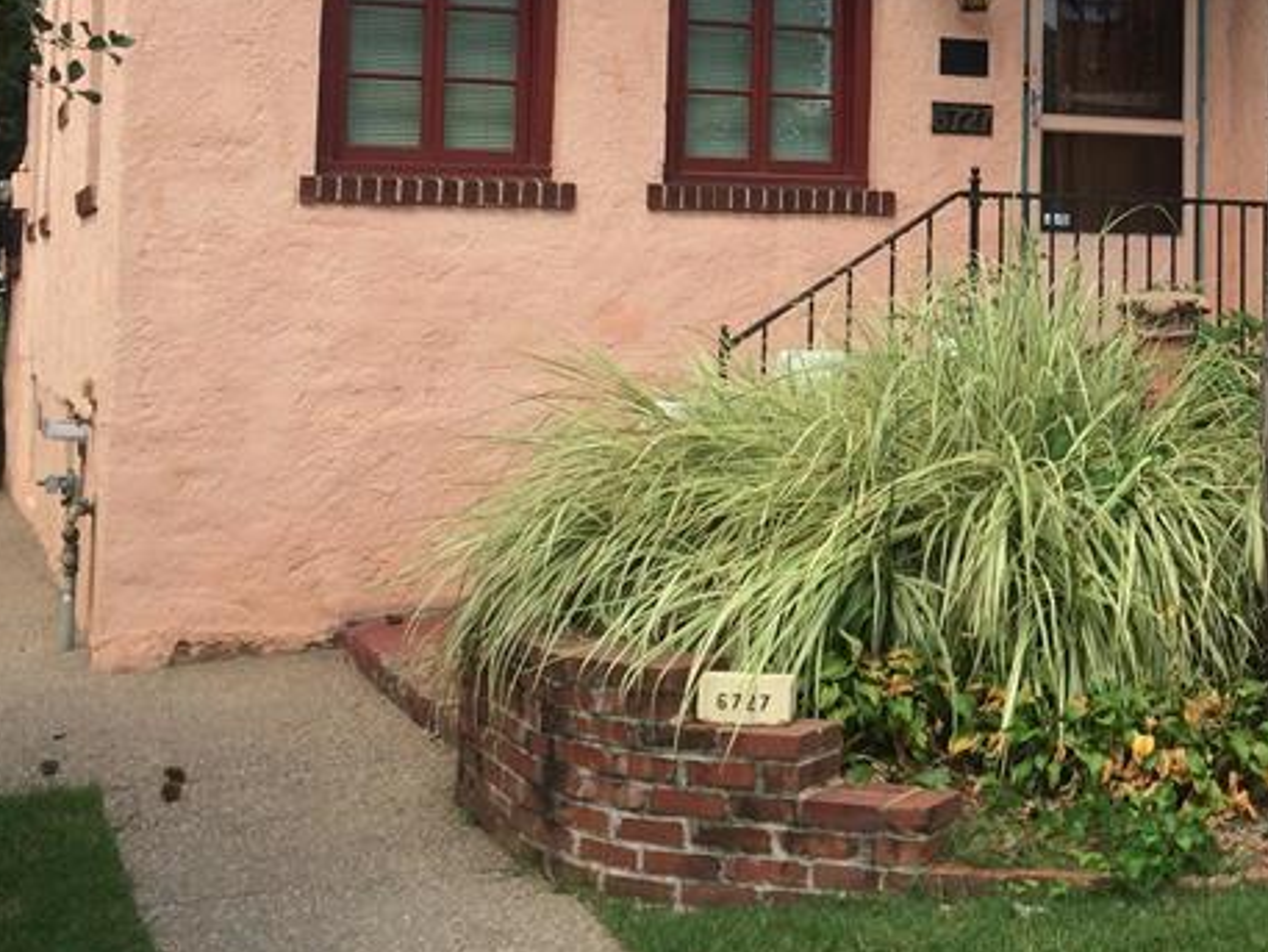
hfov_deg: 28.6
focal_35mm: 65
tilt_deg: +5.8
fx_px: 2382
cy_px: 142
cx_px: 1154
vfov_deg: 22.2
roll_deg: -0.3
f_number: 2.2
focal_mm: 4.15
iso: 32
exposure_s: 1/892
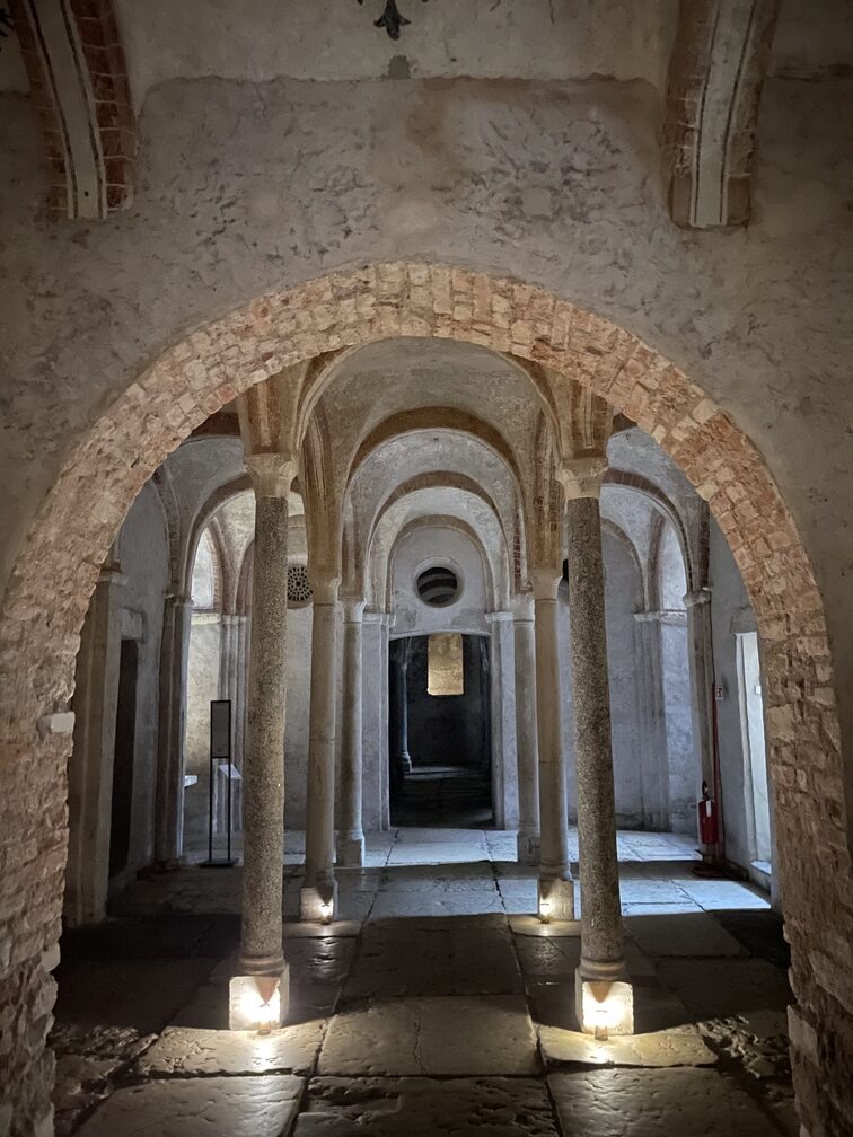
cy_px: 568
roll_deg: +1.4
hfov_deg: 53.1
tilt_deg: +8.3
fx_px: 854
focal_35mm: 26
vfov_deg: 67.3
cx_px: 426
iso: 1250
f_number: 1.6
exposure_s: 1/4
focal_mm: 4.2
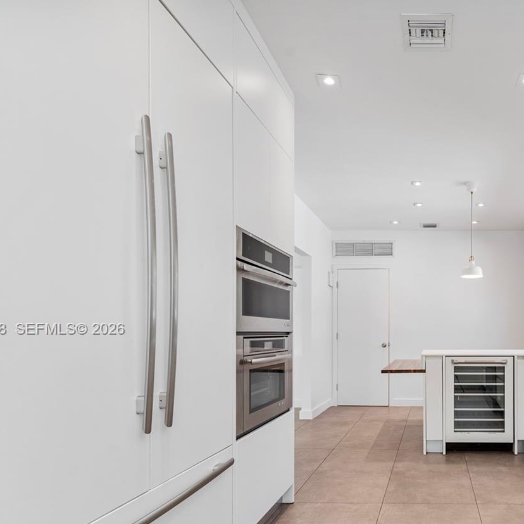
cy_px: 330
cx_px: 434
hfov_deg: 60.7
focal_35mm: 23
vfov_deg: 66.2
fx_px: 394
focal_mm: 14
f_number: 8
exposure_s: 1/2
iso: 100
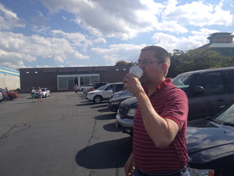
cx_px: 117
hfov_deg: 52.6
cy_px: 88
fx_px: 237
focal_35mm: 35
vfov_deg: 40.7
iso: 50
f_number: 2.4
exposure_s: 1/2404
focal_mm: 4.28
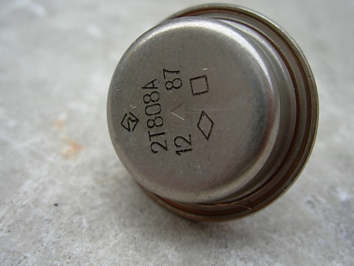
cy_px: 133
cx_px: 177
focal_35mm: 38
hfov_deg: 49.0
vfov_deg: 37.7
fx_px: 389
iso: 50
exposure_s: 1/140
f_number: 2.9
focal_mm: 6.3
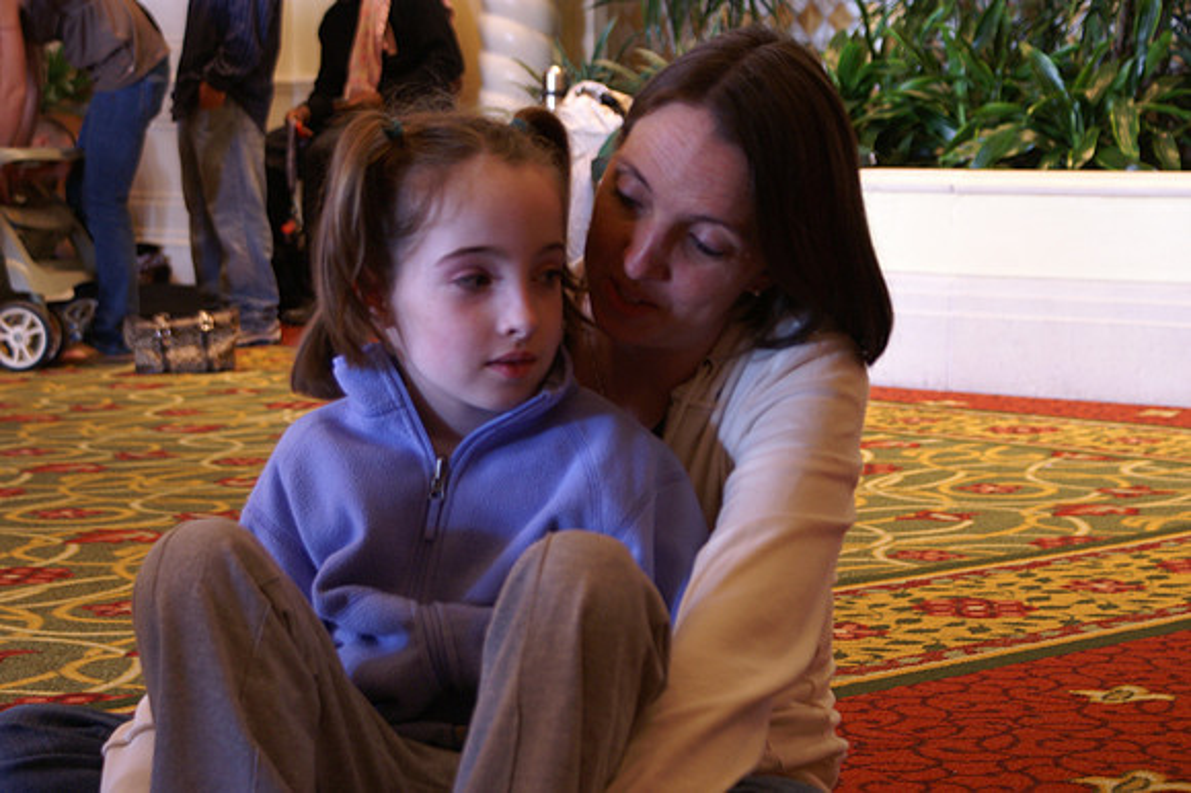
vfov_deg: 18.2
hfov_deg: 27.0
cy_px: 396
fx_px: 2480
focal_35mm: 75
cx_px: 596
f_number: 5.6
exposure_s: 1/10
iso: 400
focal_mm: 50
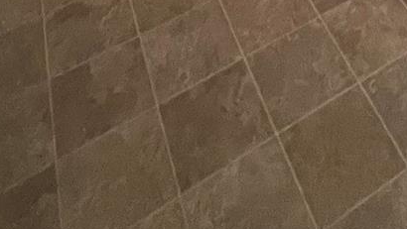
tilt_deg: -10.2
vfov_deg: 12.2
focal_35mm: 53
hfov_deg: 36.6
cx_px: 371
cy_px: -424
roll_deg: +2.1
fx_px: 572
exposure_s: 1/60
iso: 500
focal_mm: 1.57
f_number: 1.8
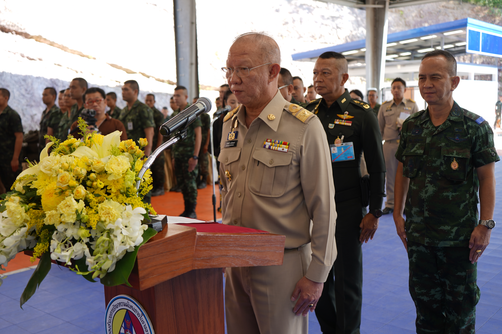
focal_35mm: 38
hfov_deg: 50.7
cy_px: 167
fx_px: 530
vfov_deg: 35.1
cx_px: 251
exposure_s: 1/50
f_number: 4
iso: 64
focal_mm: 38
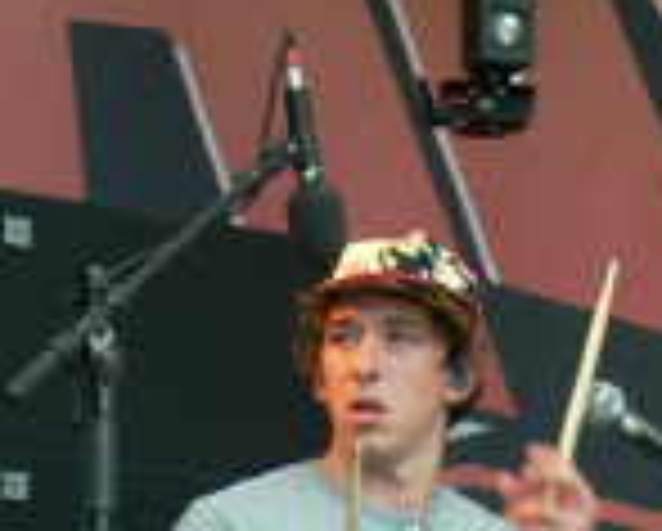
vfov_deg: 3.8
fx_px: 8044
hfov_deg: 4.6
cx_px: 1279
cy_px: -292
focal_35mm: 410
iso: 64
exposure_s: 1/60
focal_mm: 17.7
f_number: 3.2
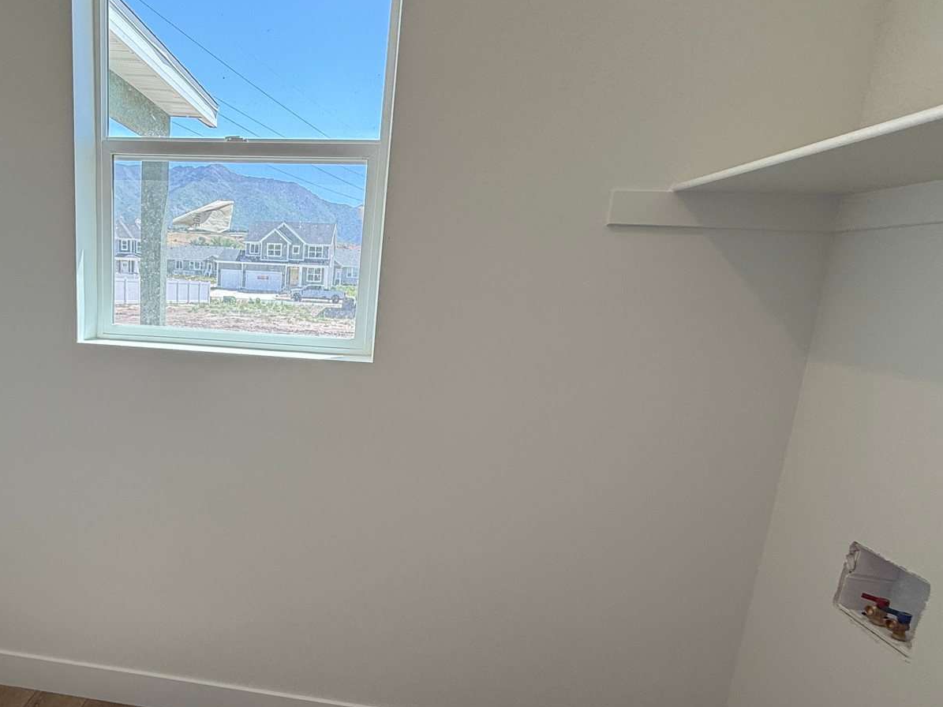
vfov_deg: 56.5
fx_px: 654
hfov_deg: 68.0
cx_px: 261
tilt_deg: -12.1
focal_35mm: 24
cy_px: 413
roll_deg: -3.0
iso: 64
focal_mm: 2.22
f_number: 2.2
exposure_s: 1/175
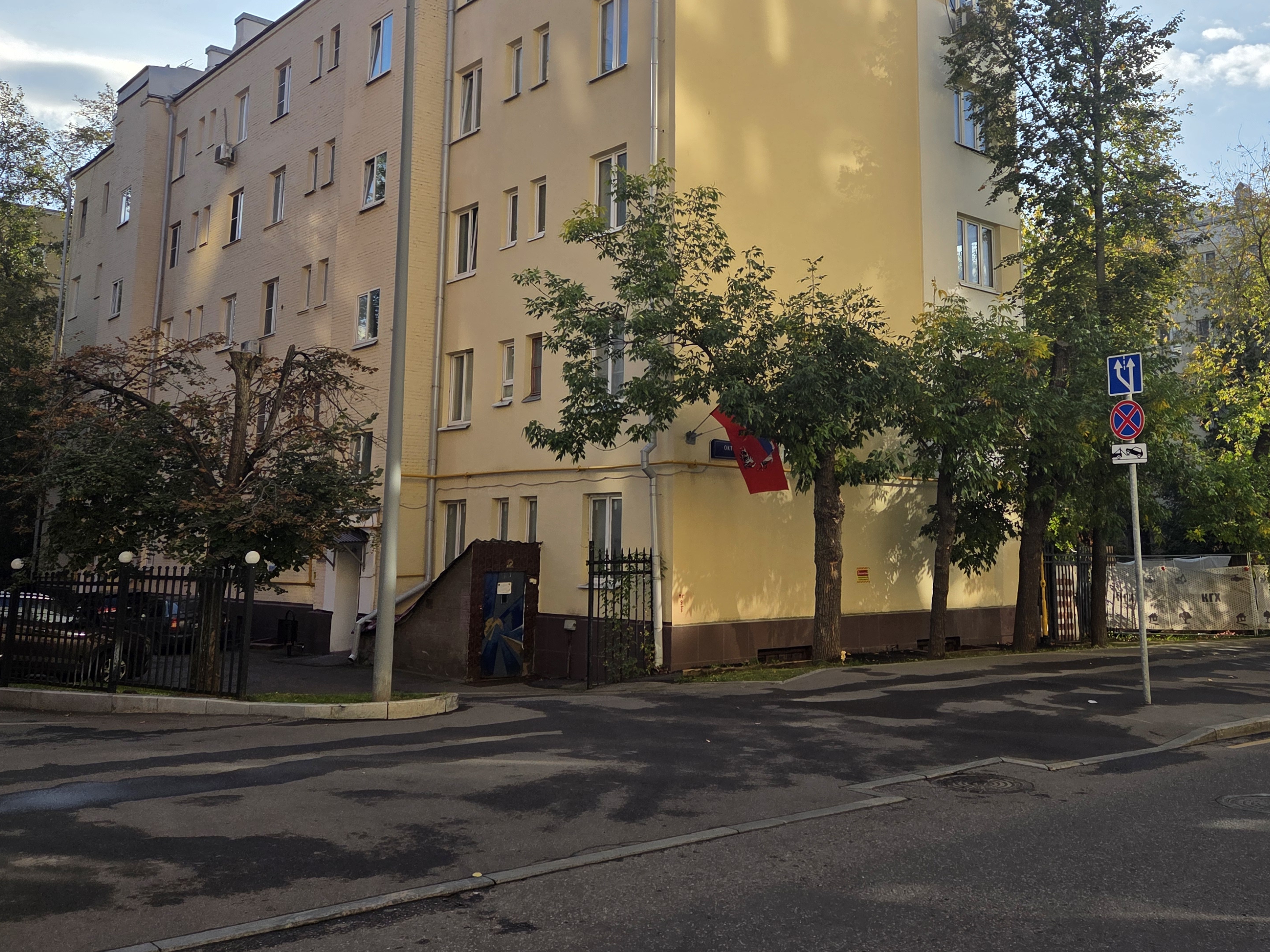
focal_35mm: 32
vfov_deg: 43.6
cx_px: 731
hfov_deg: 56.6
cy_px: 326
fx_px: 1174
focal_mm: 5.4
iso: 80
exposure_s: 1/5699
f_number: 1.8
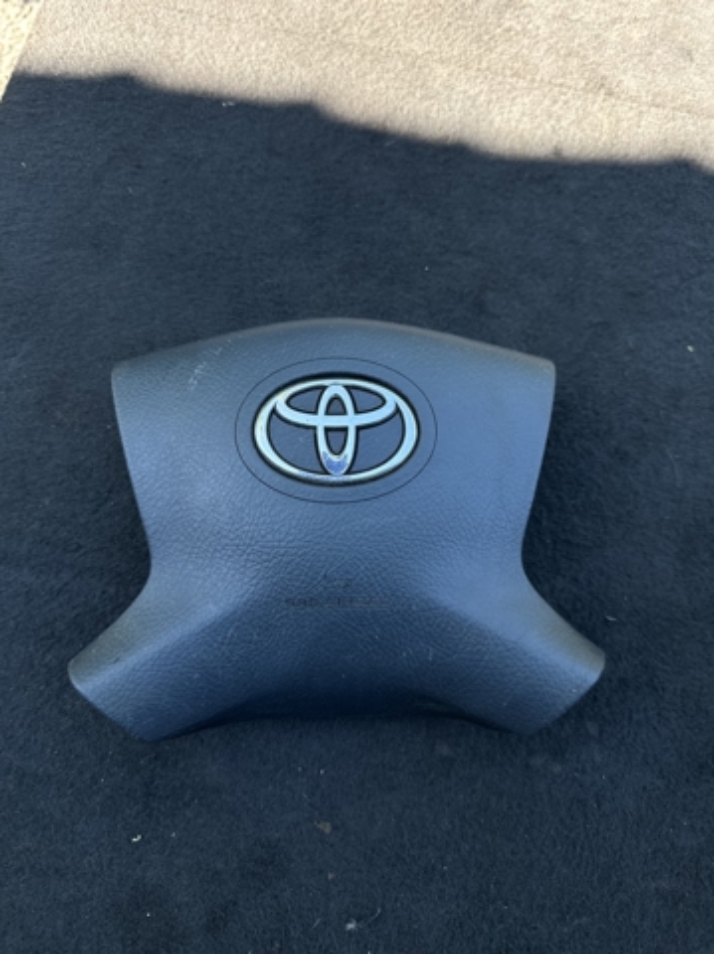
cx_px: 357
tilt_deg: -71.8
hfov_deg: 56.7
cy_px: 477
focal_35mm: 24
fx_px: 661
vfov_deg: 71.7
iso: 64
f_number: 1.78
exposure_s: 1/218
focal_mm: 6.86
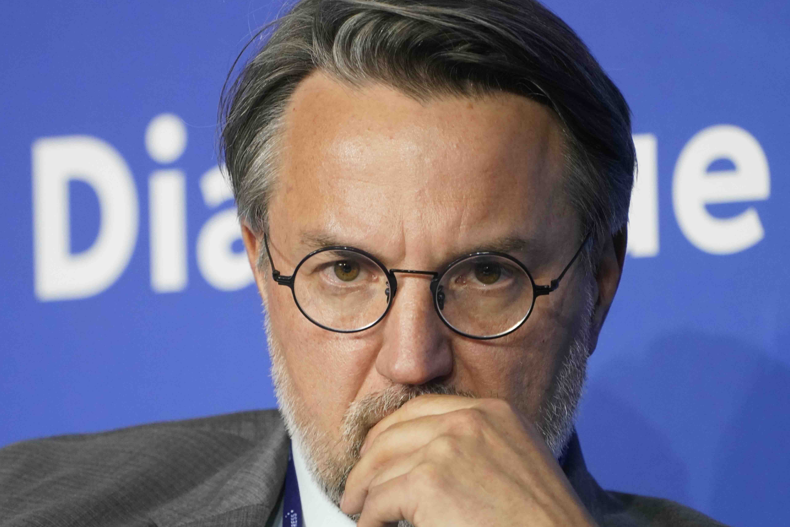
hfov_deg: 3.3
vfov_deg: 2.2
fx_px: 13541
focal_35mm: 617
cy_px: 354
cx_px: 306
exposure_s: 1/125
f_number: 5.6
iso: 5000
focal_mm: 400
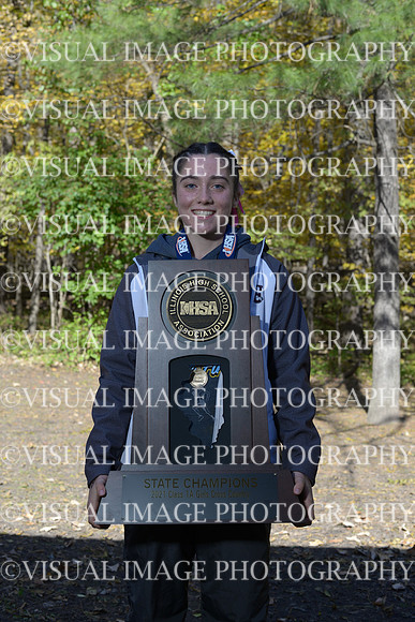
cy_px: 311
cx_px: 208
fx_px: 864
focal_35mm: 50
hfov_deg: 27.0
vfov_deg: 39.6
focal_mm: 50
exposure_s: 1/200
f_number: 6.3
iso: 125
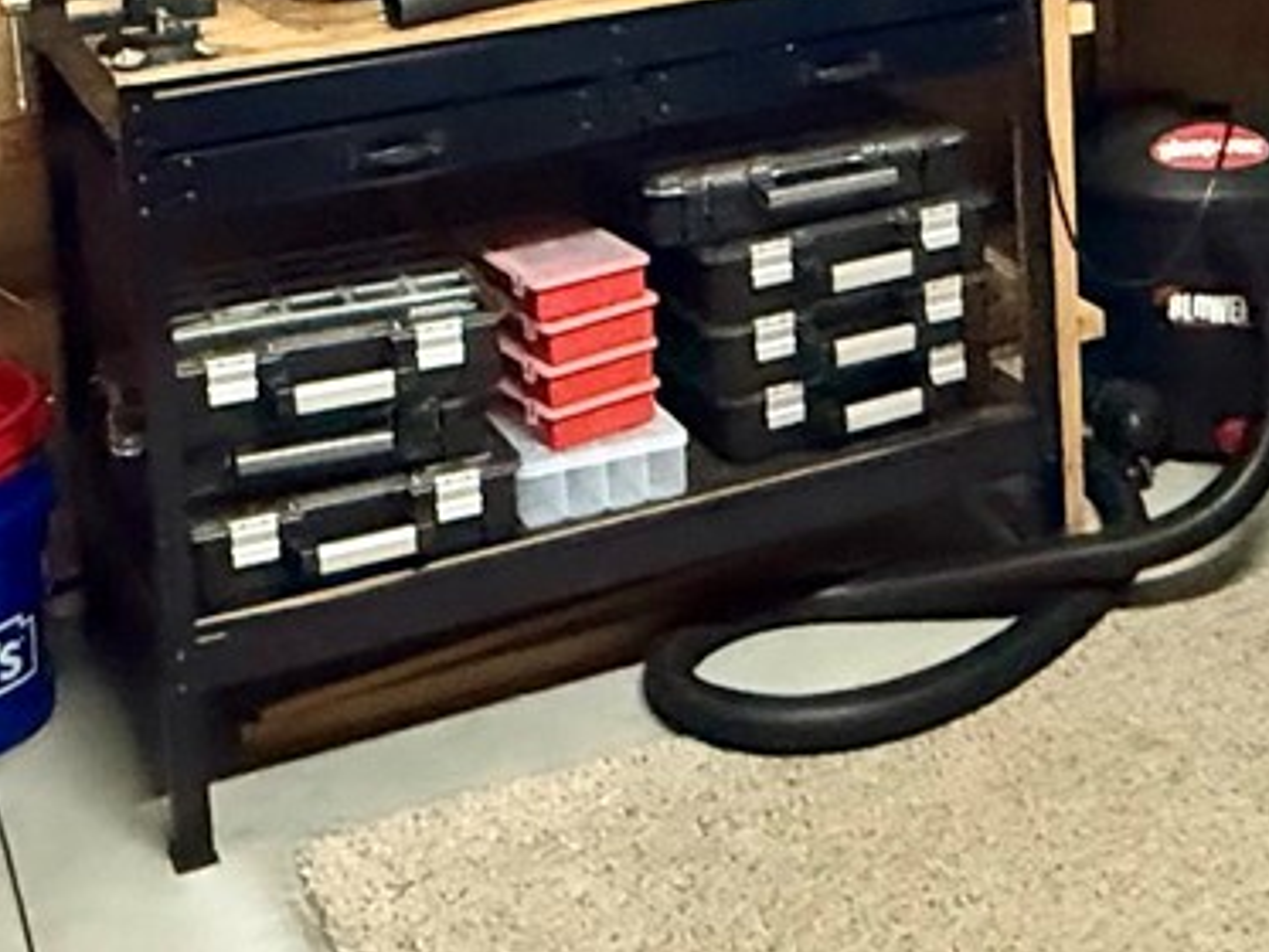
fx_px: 2200
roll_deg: +3.6
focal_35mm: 60
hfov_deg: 32.1
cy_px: -265
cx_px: 541
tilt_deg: -6.2
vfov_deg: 22.1
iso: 1250
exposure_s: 1/60
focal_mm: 2.22
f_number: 2.2
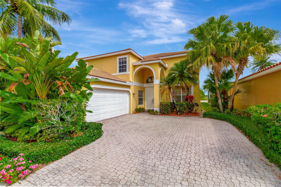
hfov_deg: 100.4
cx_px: 140
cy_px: 94
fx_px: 117
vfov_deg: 77.3
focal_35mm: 15
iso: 1600
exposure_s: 1/4000
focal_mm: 10
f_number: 9
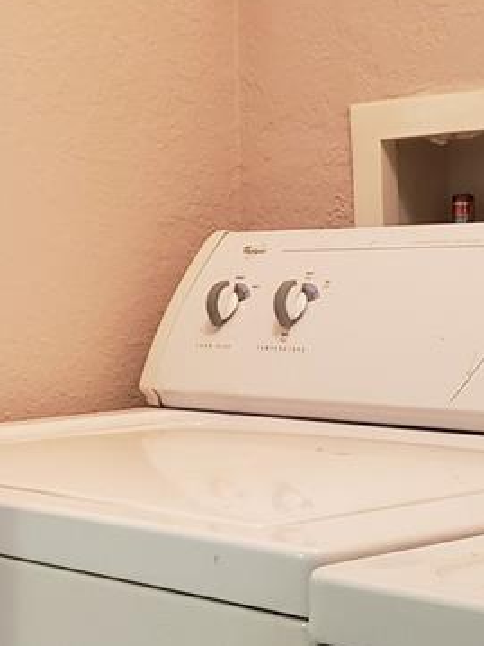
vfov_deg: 22.4
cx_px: 45
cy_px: 453
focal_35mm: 87
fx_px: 1623
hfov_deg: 16.7
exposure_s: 1/24
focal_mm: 4.3
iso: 250
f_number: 1.5
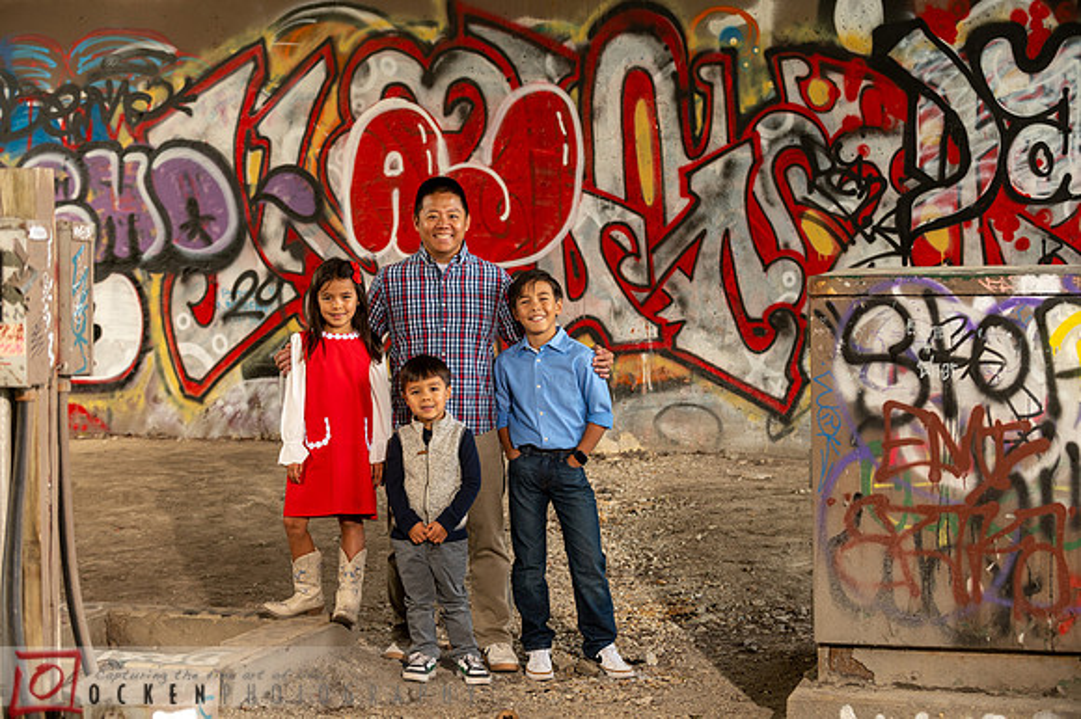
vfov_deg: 17.5
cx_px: 540
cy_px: 360
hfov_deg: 26.0
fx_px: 2341
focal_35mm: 78
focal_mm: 78
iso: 400
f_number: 3.5
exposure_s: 1/100
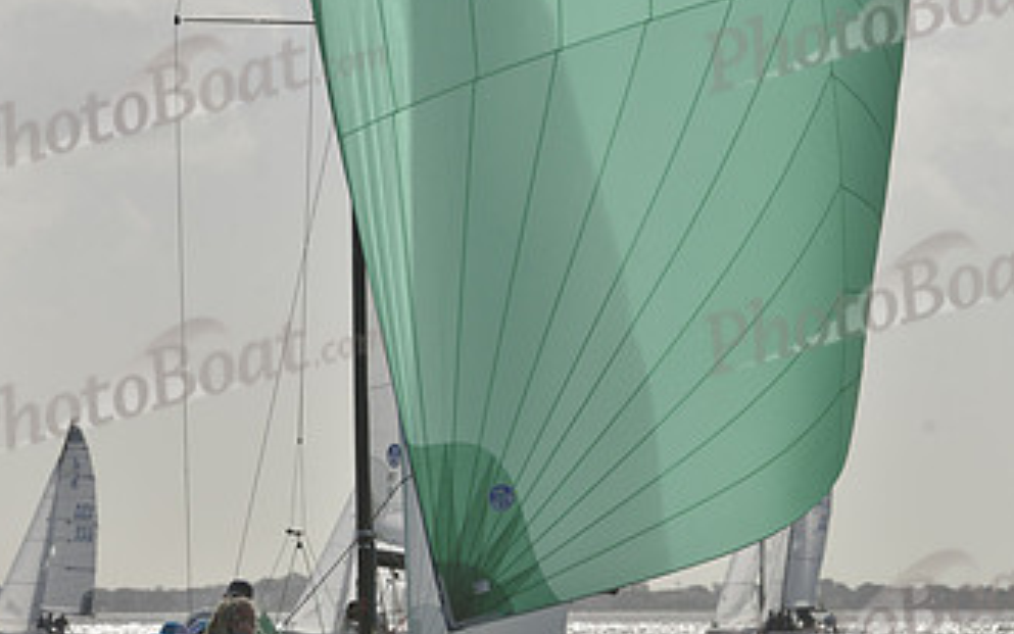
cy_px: 498
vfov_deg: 3.7
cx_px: 548
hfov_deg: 5.9
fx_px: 9867
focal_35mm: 357
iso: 400
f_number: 9
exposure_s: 1/2000
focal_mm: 200
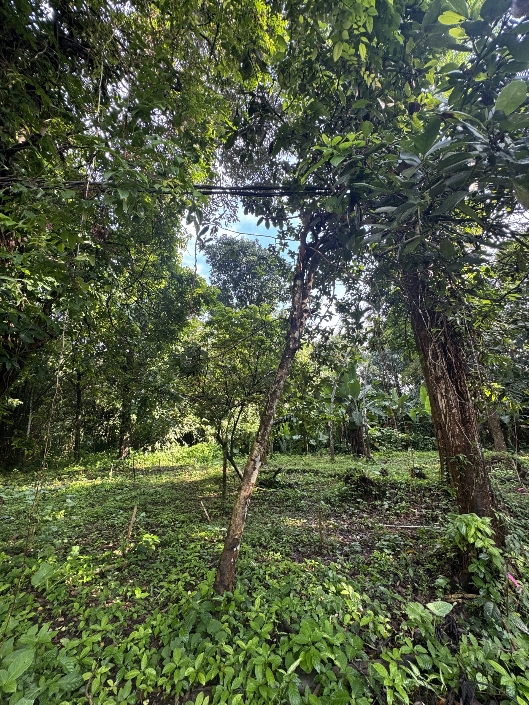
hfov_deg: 85.7
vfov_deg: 102.1
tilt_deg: +14.3
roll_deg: +2.1
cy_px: 352
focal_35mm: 14
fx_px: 285
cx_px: 264
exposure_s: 1/99
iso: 50
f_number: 2.2
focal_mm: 2.22
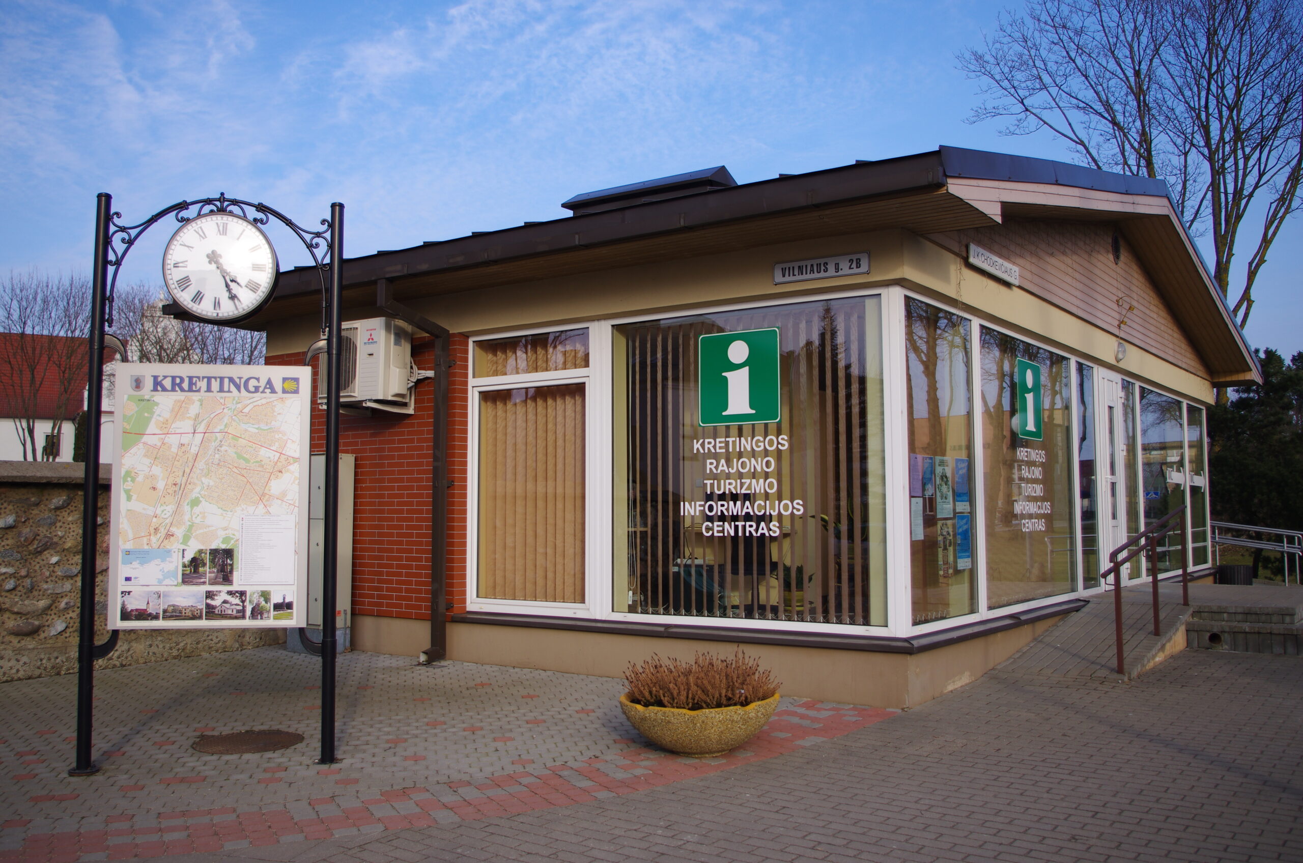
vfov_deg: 41.1
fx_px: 1151
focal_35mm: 32
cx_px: 652
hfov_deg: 59.0
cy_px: 432
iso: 100
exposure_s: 1/500
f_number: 4
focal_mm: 21.25
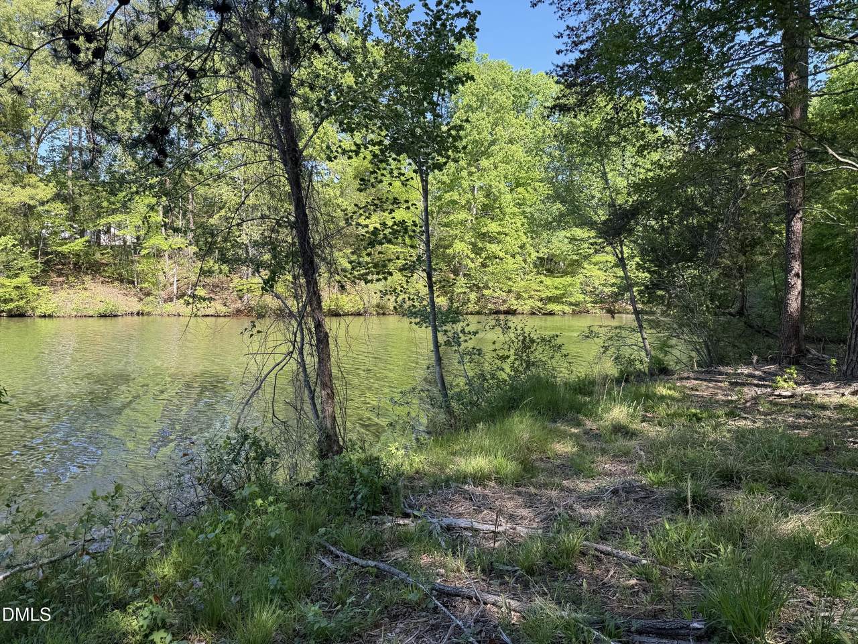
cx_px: 429
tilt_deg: -3.5
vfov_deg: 56.8
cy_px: 322
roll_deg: -0.9
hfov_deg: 71.6
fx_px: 595
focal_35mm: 24
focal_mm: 6.76
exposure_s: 1/849
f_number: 1.78
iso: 80
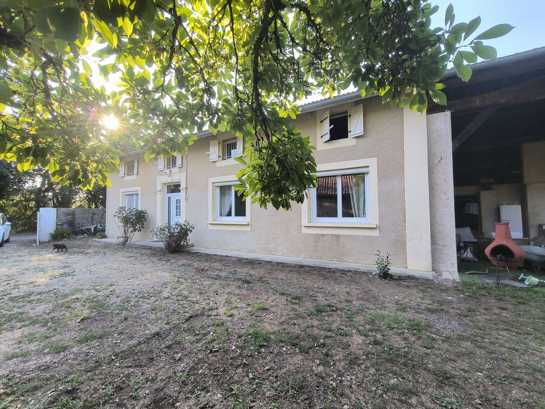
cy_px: 204
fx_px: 236
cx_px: 272
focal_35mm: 15
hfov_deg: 98.2
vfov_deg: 81.7
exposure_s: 1/100
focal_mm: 1.91
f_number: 2.2
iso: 65
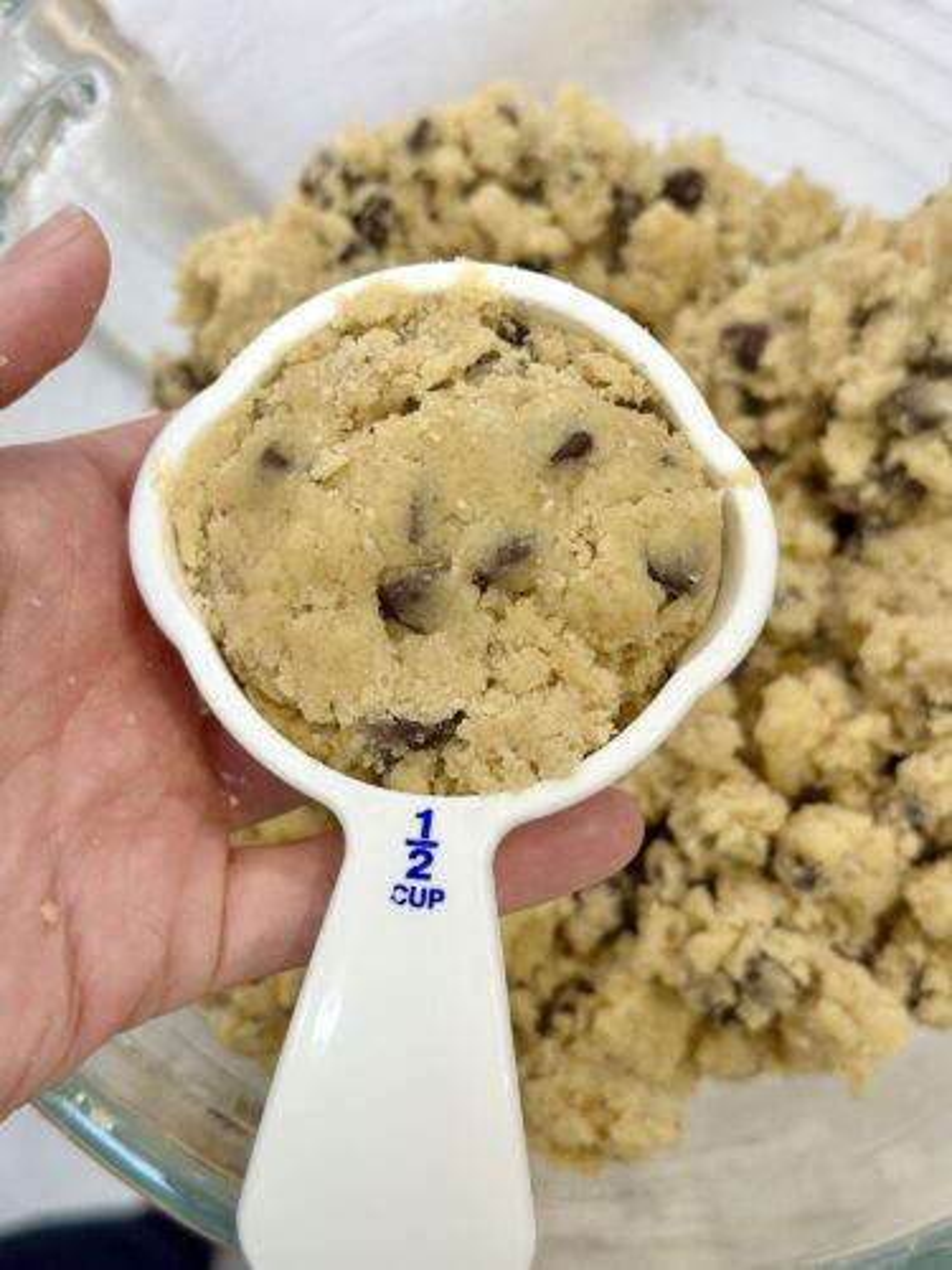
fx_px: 1760
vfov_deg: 39.7
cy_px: 635
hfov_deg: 30.3
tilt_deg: -83.7
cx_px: 476
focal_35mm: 48
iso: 80
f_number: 1.78
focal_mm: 6.86
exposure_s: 1/120
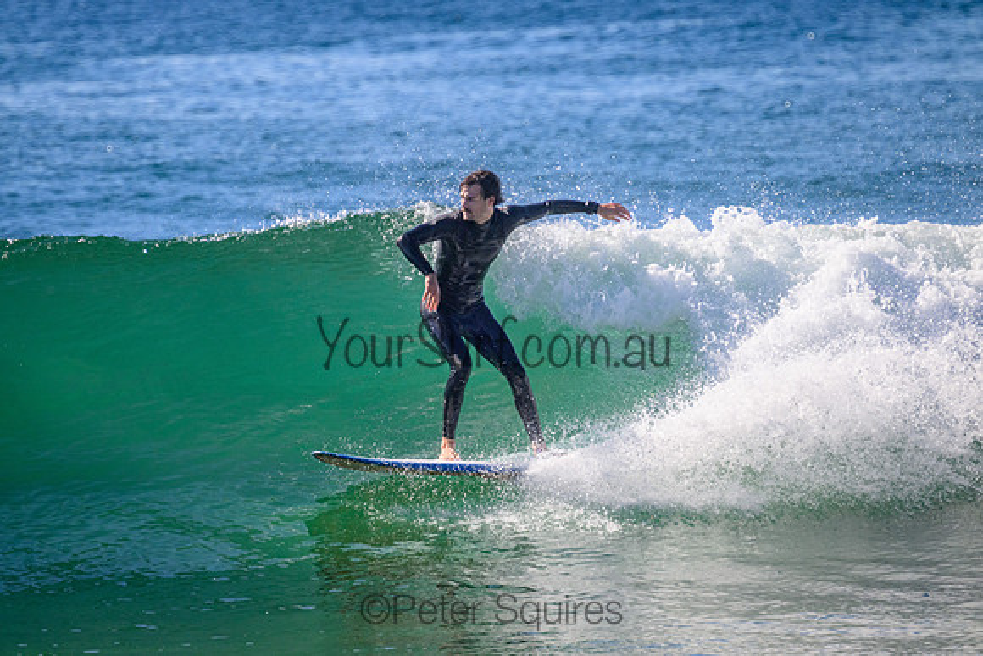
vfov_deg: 1.7
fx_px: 21849
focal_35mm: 800
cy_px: 328
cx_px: 492
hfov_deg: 2.6
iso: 1250
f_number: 11
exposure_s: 1/2000
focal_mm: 800
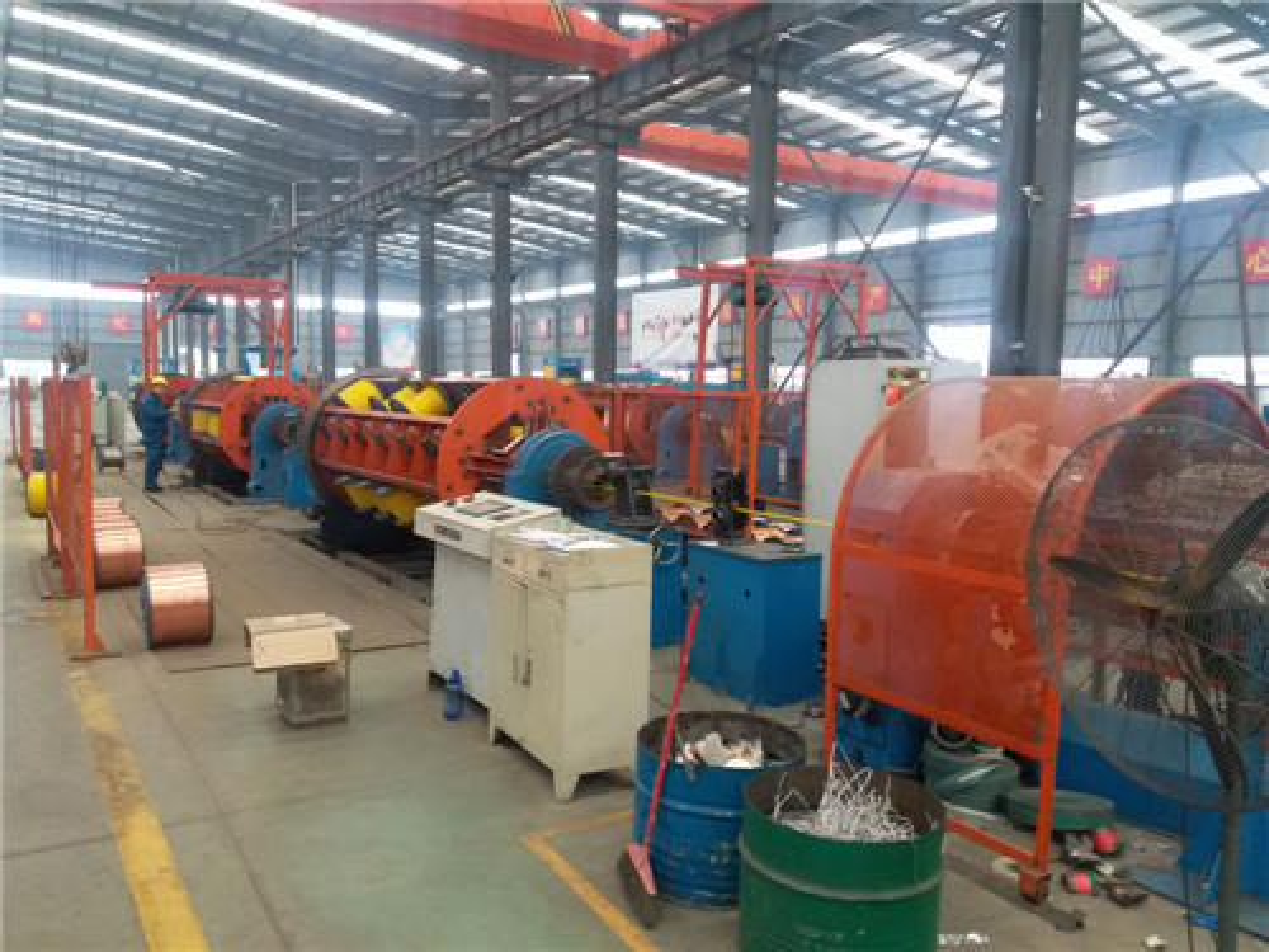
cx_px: 634
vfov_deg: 49.7
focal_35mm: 28
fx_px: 1026
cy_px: 476
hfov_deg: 63.4
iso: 125
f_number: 1.9
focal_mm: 3.7
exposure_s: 1/33
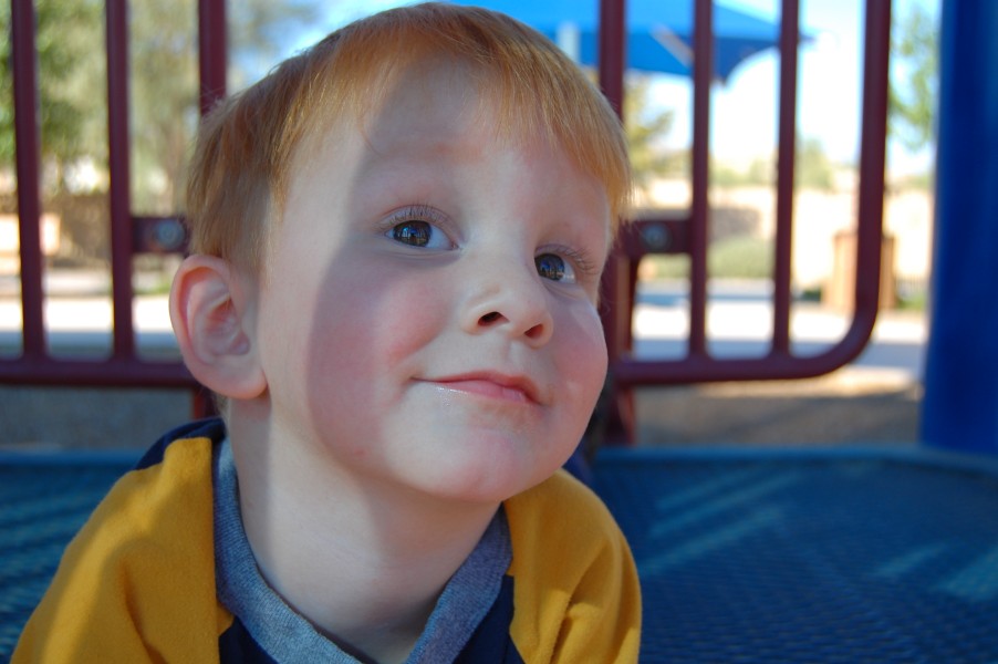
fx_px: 1247
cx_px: 499
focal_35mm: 45
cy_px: 332
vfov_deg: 29.8
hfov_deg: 43.6
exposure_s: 1/250
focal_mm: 30
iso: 200
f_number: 5.6
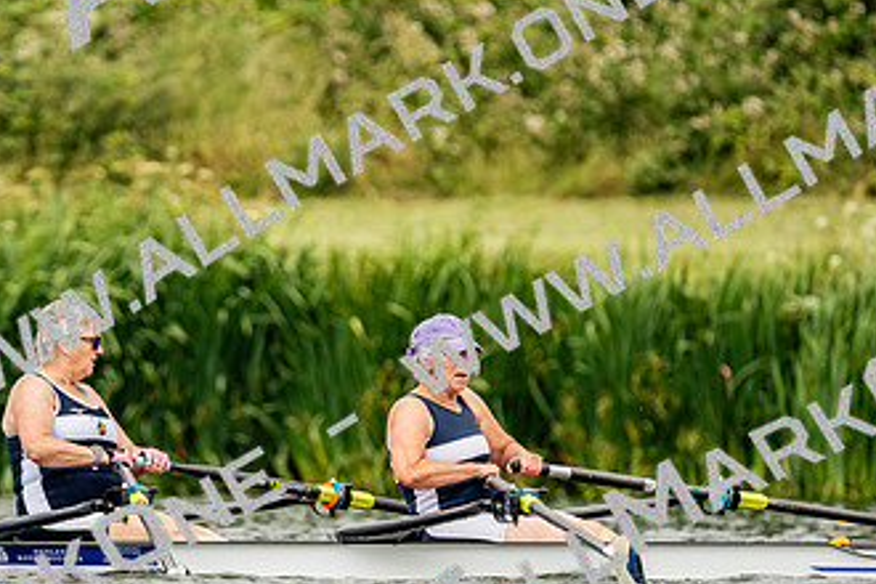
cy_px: 439
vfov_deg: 1.4
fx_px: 24599
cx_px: 207
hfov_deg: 2.0
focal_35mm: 1011
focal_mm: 576
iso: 500
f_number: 6.3
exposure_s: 1/2000
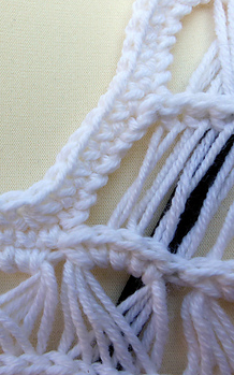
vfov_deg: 51.5
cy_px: 188
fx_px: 388
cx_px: 58
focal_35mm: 38
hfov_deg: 32.9
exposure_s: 1/200
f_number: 4
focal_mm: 4.5
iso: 100
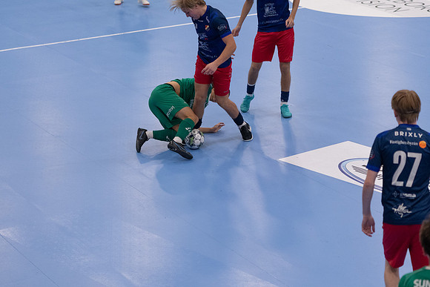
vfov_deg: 10.6
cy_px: 144
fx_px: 1541
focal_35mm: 129
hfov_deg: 15.9
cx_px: 215
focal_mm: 86
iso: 2000
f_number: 3.2
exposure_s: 1/640
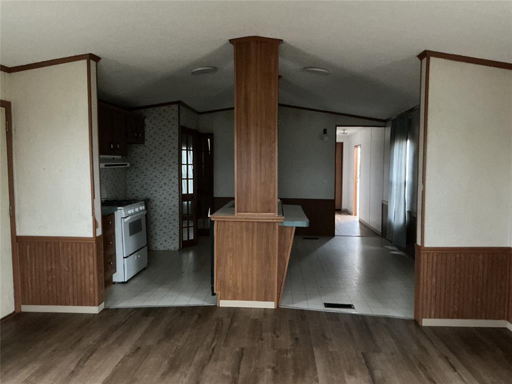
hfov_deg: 61.7
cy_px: 192
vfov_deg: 48.2
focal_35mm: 29
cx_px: 256
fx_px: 429
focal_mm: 3
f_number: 1.8
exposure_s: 1/20
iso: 500
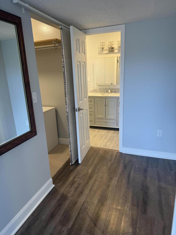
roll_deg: +3.2
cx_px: 88
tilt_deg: -10.9
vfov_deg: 71.6
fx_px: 163
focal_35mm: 24
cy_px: 118
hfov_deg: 56.8
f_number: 1.78
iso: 125
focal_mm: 6.76
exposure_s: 1/60
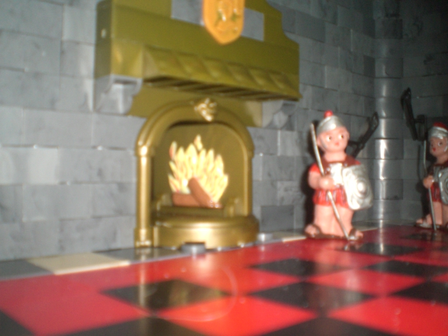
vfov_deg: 37.7
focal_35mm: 38
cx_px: 224
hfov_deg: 49.0
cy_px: 168
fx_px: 492
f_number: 3.1
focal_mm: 6.3
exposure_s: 1/60
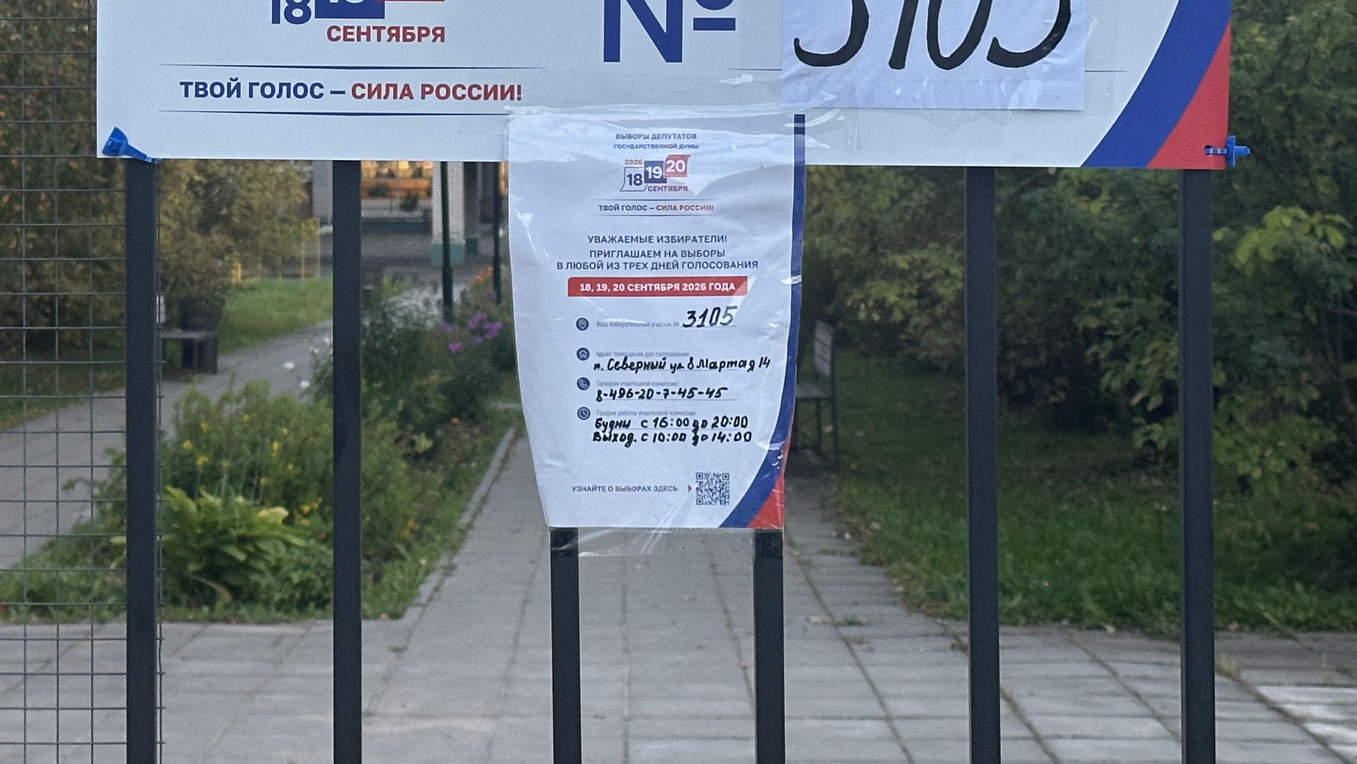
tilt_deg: -0.9
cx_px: 400
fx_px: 3203
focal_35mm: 89
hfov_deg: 23.8
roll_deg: +0.3
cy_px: 162
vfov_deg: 13.5
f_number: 1.78
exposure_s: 1/60
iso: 160
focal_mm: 6.86
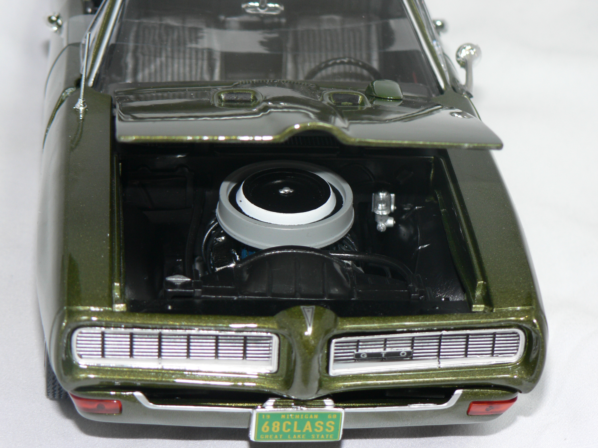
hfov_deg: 18.5
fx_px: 1831
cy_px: 224
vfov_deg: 14.0
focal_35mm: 106
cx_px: 299
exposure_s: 1/60
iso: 80
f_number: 3.2
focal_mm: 17.7
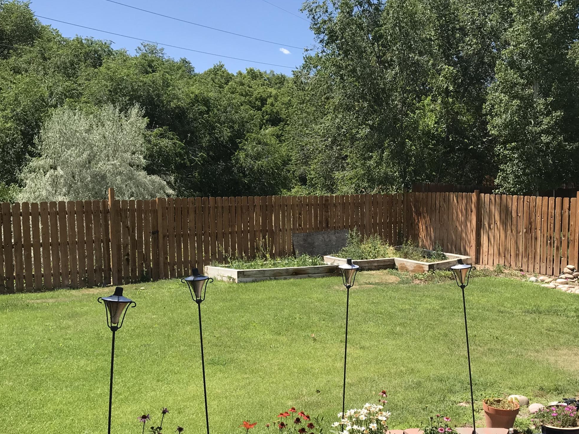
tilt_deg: -6.8
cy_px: 279
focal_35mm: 43
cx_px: 363
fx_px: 719
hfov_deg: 43.5
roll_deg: -1.1
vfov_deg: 33.4
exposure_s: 1/1570
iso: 20
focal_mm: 3.99
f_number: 1.8
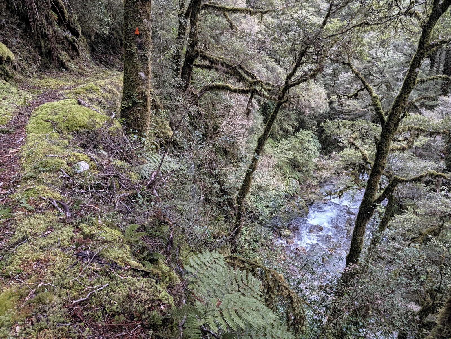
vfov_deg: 56.9
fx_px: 313
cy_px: 170
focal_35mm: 24
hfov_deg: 71.6
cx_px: 226
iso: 32
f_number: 1.68
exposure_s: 1/224
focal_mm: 6.9
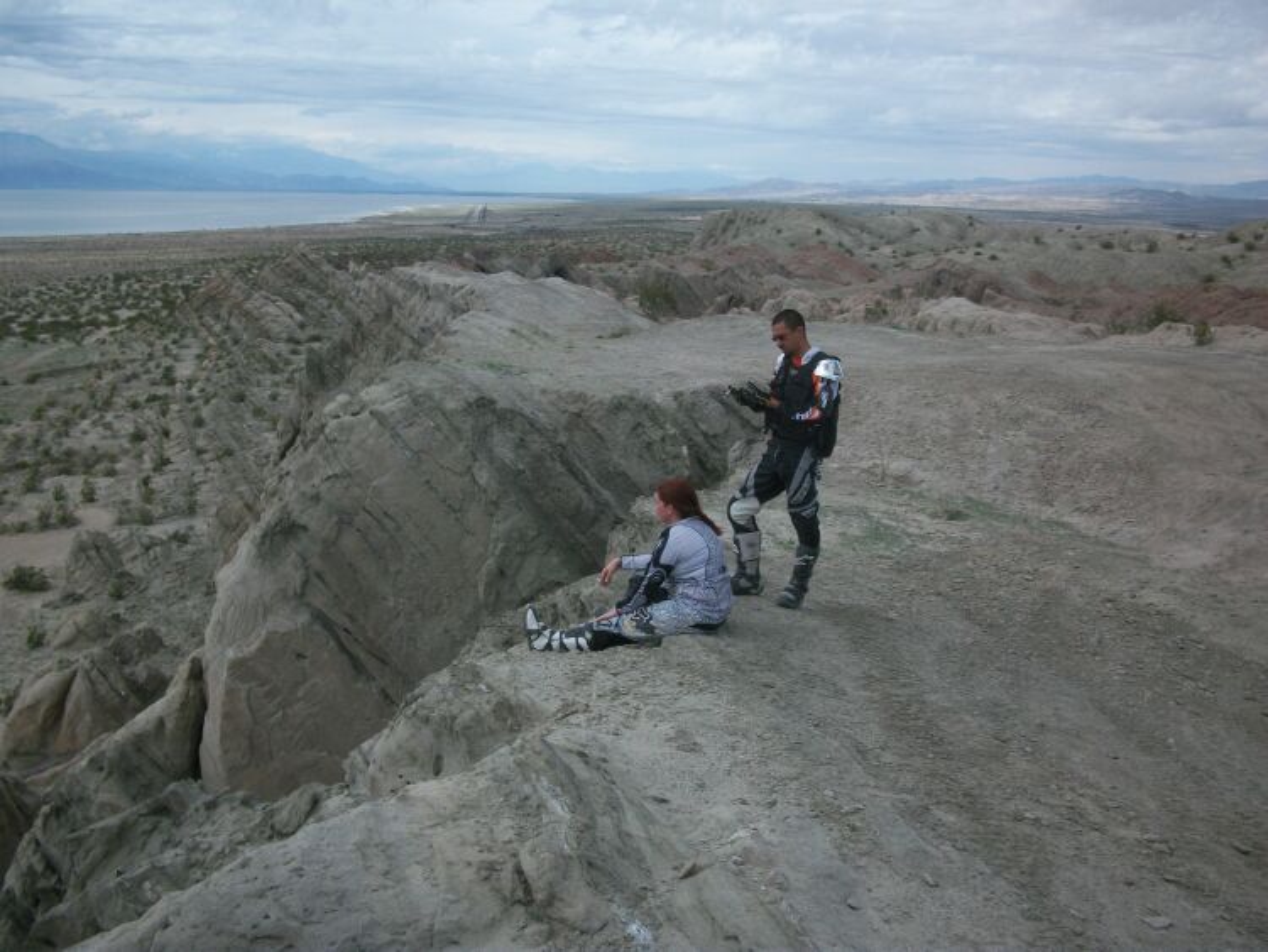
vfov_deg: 40.7
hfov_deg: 52.6
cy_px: 476
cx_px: 634
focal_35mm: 35
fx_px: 1282
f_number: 8.8
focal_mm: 6.3
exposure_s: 1/250
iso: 80
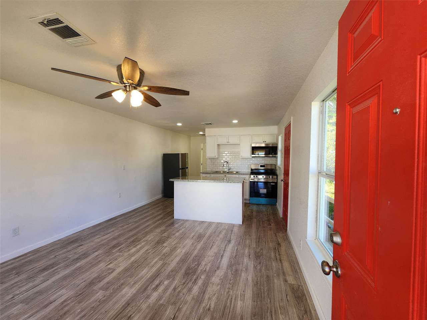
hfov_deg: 106.2
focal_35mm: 13
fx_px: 160
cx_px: 214
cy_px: 160
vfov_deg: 89.9
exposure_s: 1/120
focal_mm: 2.2
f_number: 2.2
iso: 64
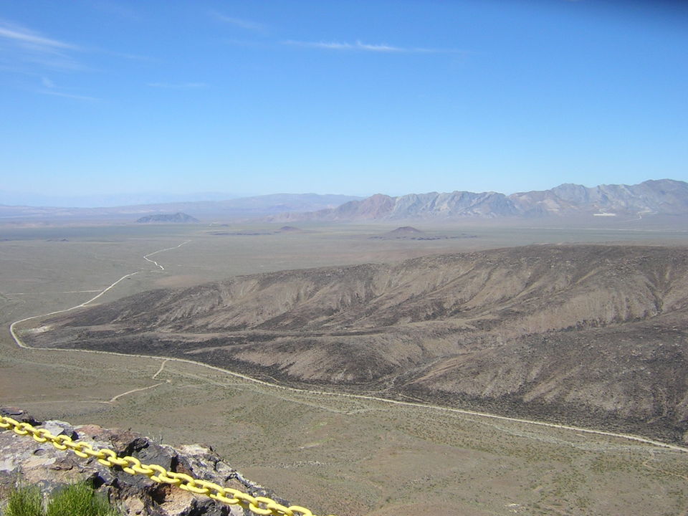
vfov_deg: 39.7
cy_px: 258
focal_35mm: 36
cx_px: 344
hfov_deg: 51.4
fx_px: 716
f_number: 5.2
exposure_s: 1/364
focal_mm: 4.7
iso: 100
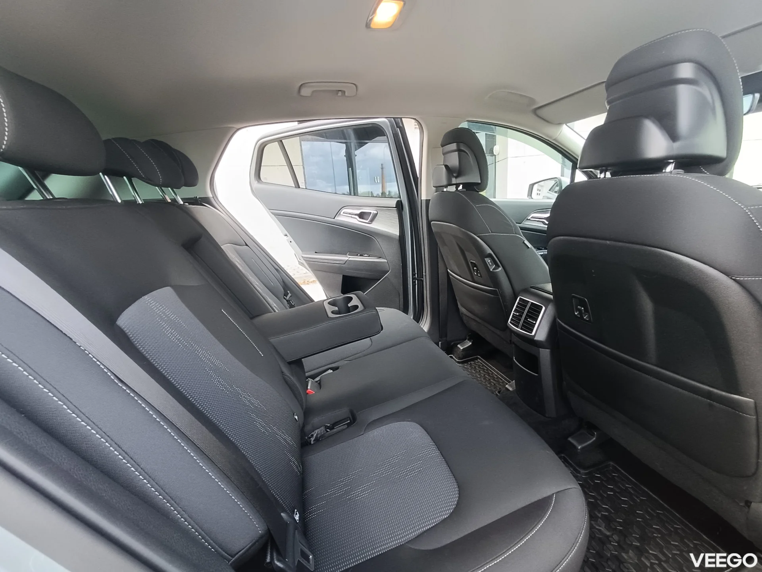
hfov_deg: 94.5
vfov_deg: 78.1
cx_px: 381
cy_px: 286
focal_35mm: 16
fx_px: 352
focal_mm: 1.66
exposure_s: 1/50
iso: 184
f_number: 2.2
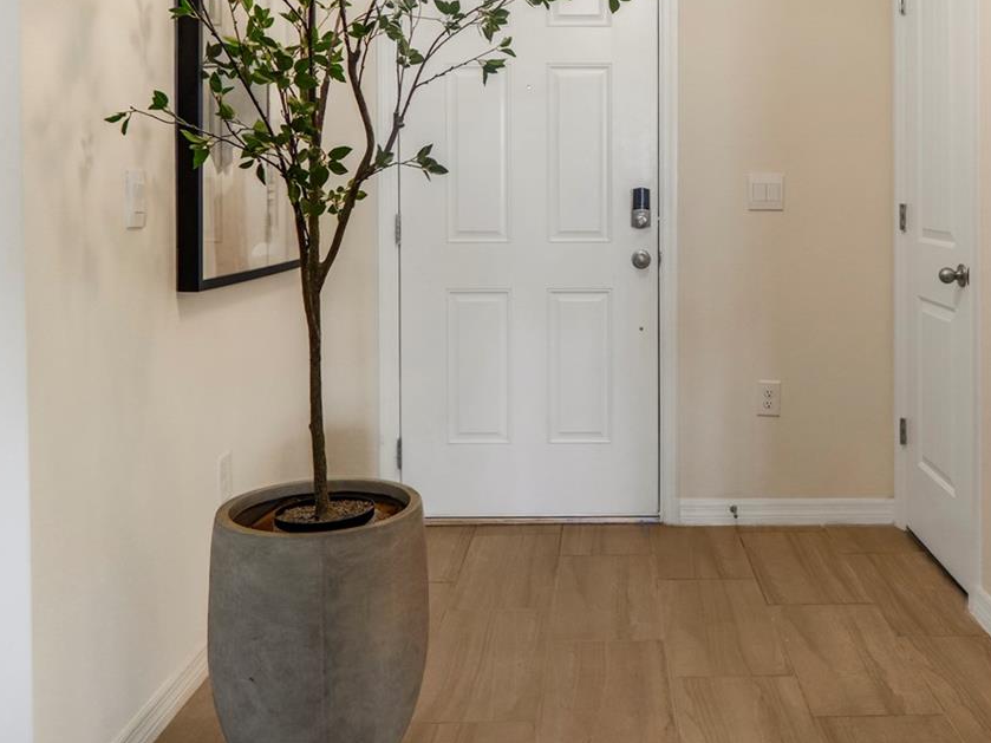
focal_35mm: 33
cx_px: 611
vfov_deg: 41.4
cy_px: 165
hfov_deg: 54.8
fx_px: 945
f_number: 2
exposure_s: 1/40
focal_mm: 12
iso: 100
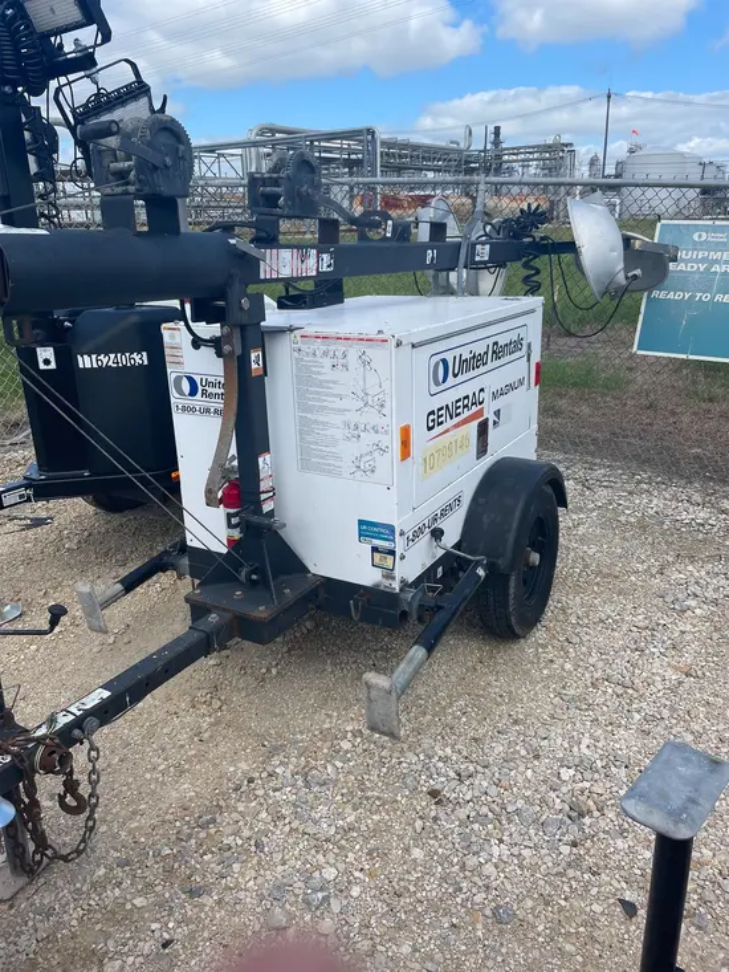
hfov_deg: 53.1
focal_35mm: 26
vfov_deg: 67.3
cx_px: 364
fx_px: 730
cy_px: 486
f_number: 1.6
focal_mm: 4.2
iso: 50
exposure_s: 1/2747
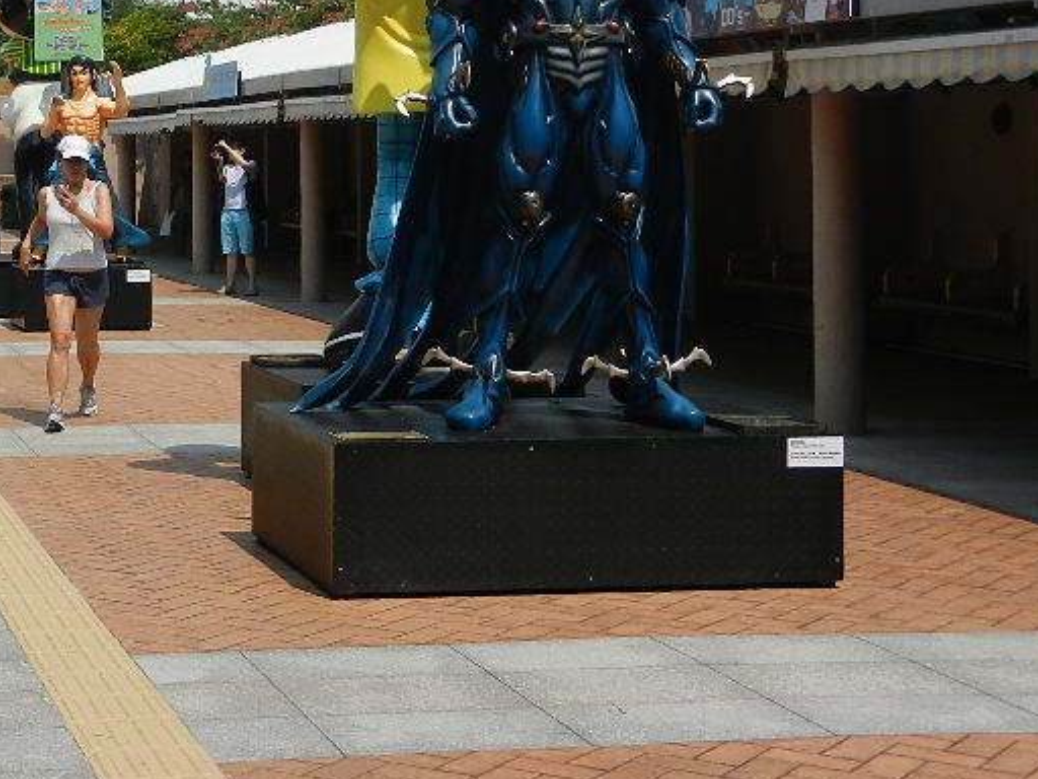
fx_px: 2279
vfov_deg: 19.1
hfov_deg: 24.7
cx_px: 59
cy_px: 110
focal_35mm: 76
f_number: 8
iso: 160
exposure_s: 1/500
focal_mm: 6.9
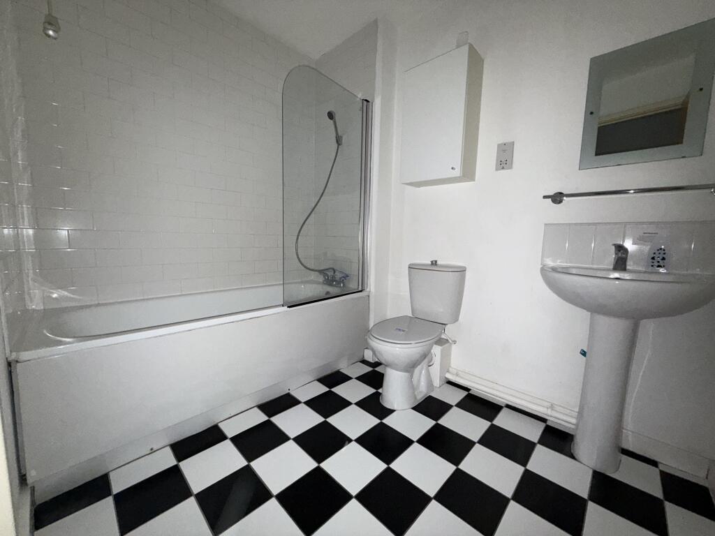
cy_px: 268
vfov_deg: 85.7
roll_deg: -1.2
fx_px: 289
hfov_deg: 102.1
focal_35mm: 14
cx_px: 358
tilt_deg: -5.7
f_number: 2.2
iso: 125
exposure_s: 1/30
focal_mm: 2.22
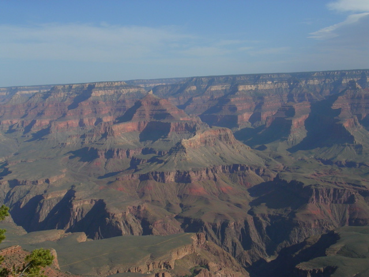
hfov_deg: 38.9
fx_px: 522
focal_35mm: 49
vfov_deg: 29.7
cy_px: 138
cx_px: 184
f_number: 6.2
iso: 50
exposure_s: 1/387
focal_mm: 7.5
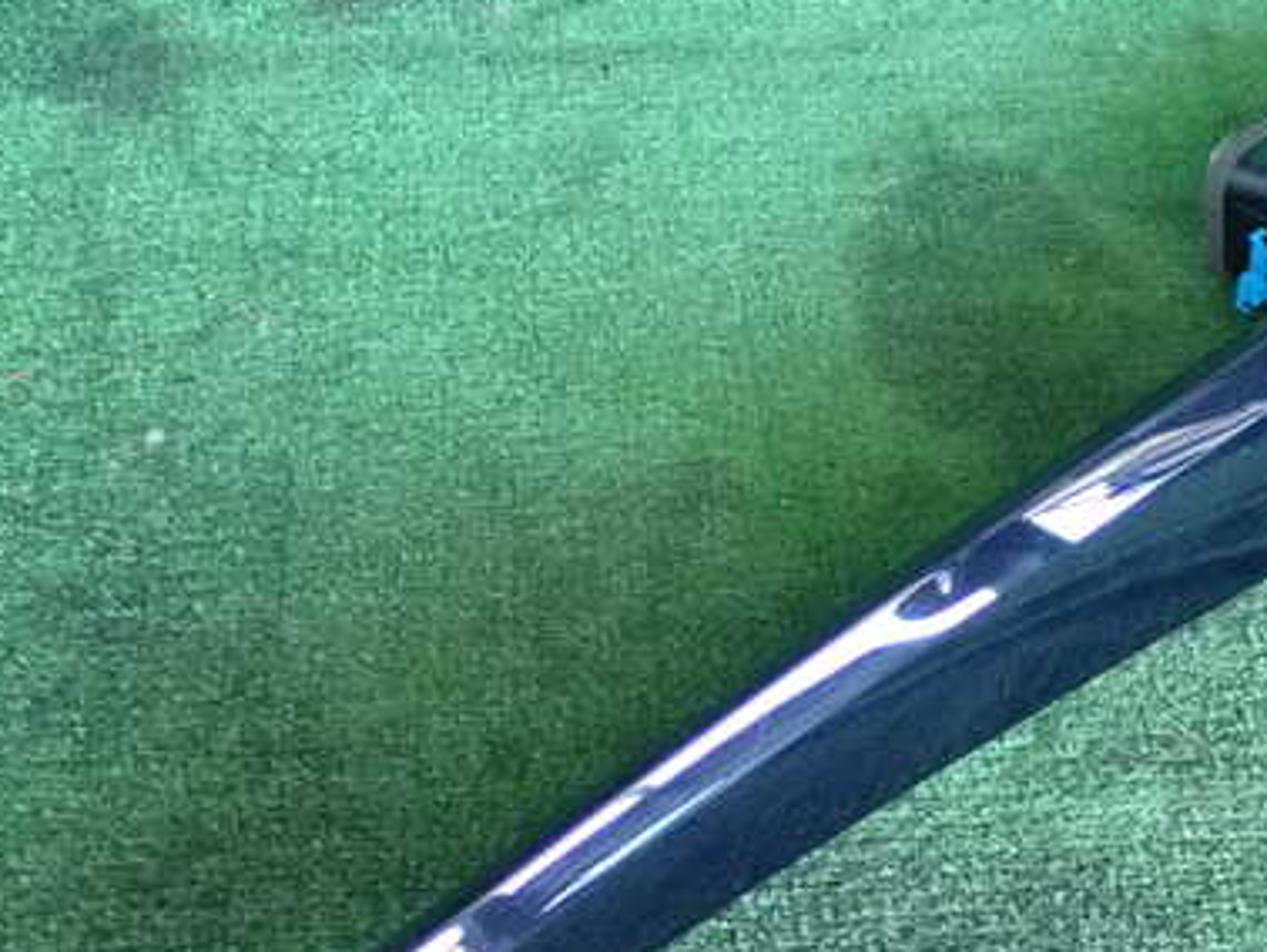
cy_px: 570
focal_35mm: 65
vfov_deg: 22.6
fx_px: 2381
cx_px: 982
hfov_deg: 29.2
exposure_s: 1/125
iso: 1600
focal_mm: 7.31
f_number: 2.8
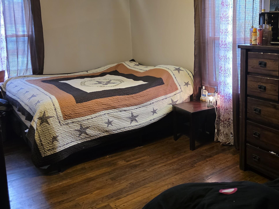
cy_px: 75
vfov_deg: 39.3
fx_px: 290
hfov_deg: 49.0
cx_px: 215
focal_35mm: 36
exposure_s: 1/120
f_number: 1.7
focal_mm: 6.3
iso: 640
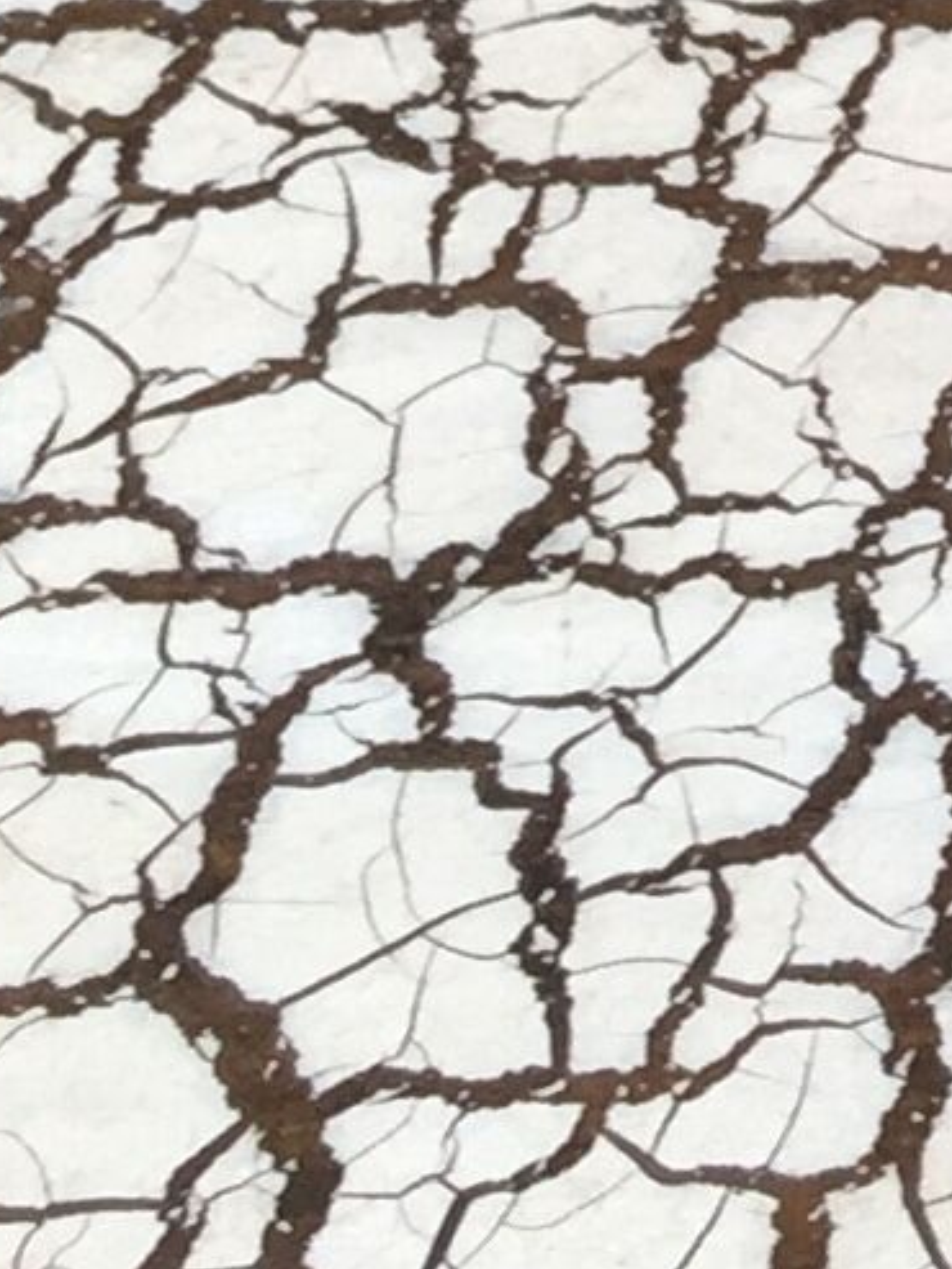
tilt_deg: -23.0
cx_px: 2455
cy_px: -2559
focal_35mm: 192
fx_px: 7037
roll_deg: +2.9
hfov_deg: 7.2
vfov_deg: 8.6
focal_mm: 4.15
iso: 32
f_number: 2.2
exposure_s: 1/50
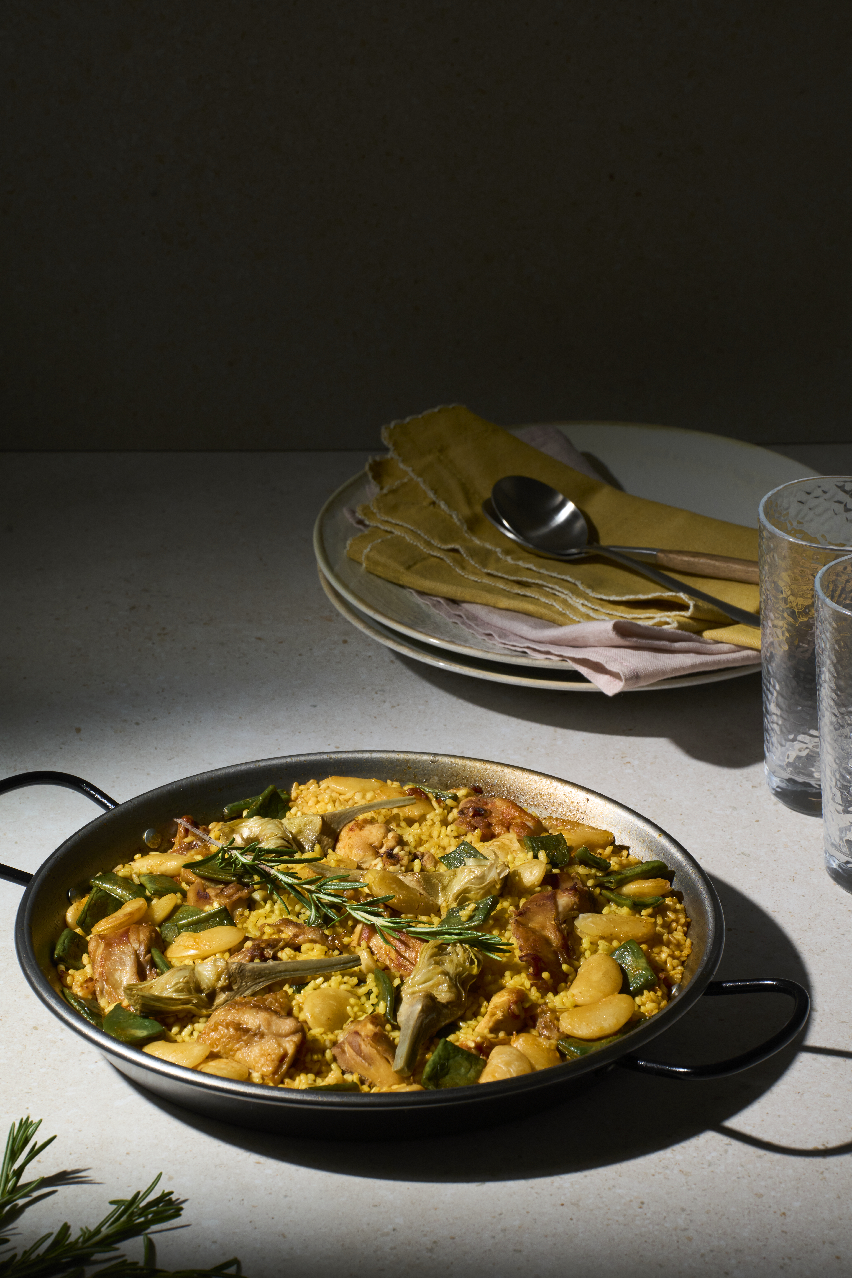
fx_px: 5750
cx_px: 426
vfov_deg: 12.7
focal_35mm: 162
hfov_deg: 8.5
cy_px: 637
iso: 640
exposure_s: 1/50
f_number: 14
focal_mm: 161
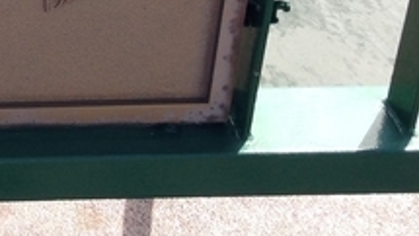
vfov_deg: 8.8
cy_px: -154
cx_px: -152
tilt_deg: -26.4
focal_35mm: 134
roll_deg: -0.6
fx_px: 1489
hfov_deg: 15.2
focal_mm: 4.12
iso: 50
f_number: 2.4
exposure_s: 1/589
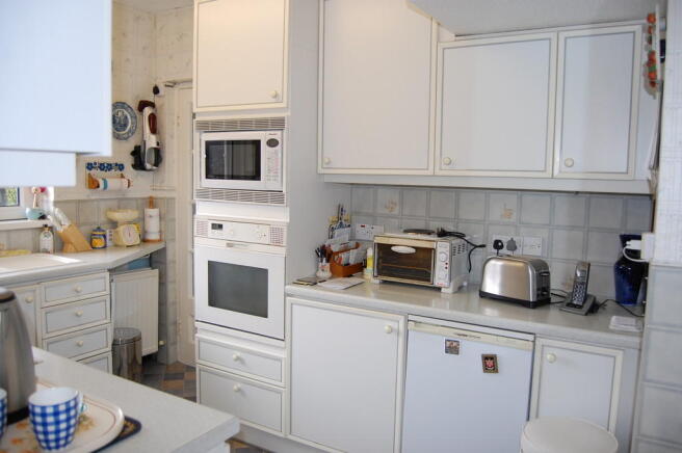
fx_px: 511
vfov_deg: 47.8
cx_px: 341
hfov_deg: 67.4
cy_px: 226
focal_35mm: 27
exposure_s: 1/60
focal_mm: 18
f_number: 3.5
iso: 400
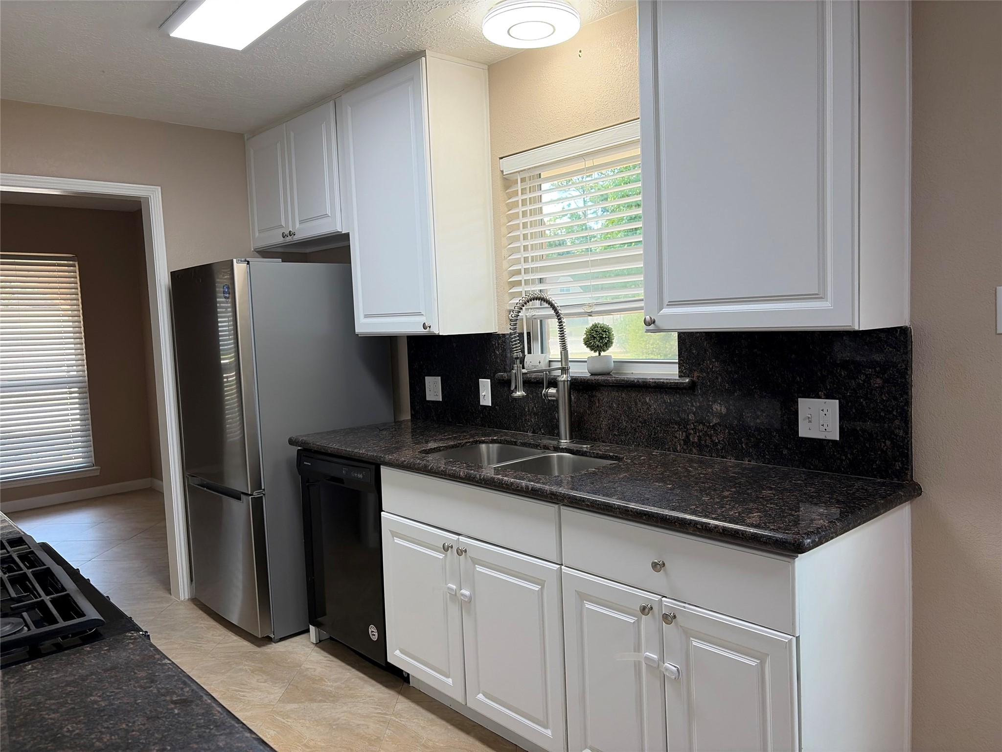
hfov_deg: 67.3
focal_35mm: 26
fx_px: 753
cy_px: 376
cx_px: 501
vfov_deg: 53.1
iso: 64
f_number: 1.6
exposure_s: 1/110
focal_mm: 5.96
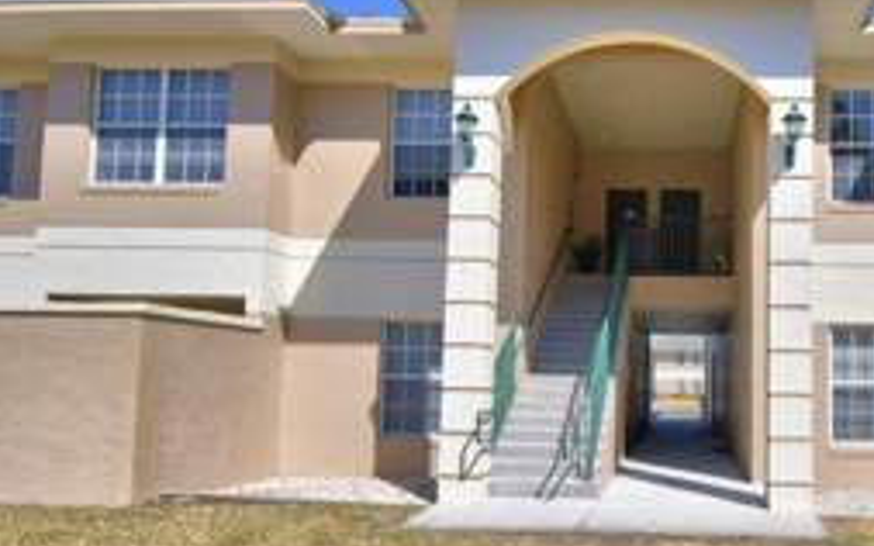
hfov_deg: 61.0
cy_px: 337
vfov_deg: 42.8
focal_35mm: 29
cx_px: 656
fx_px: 691
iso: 100
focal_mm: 10
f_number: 4.5
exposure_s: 1/1600
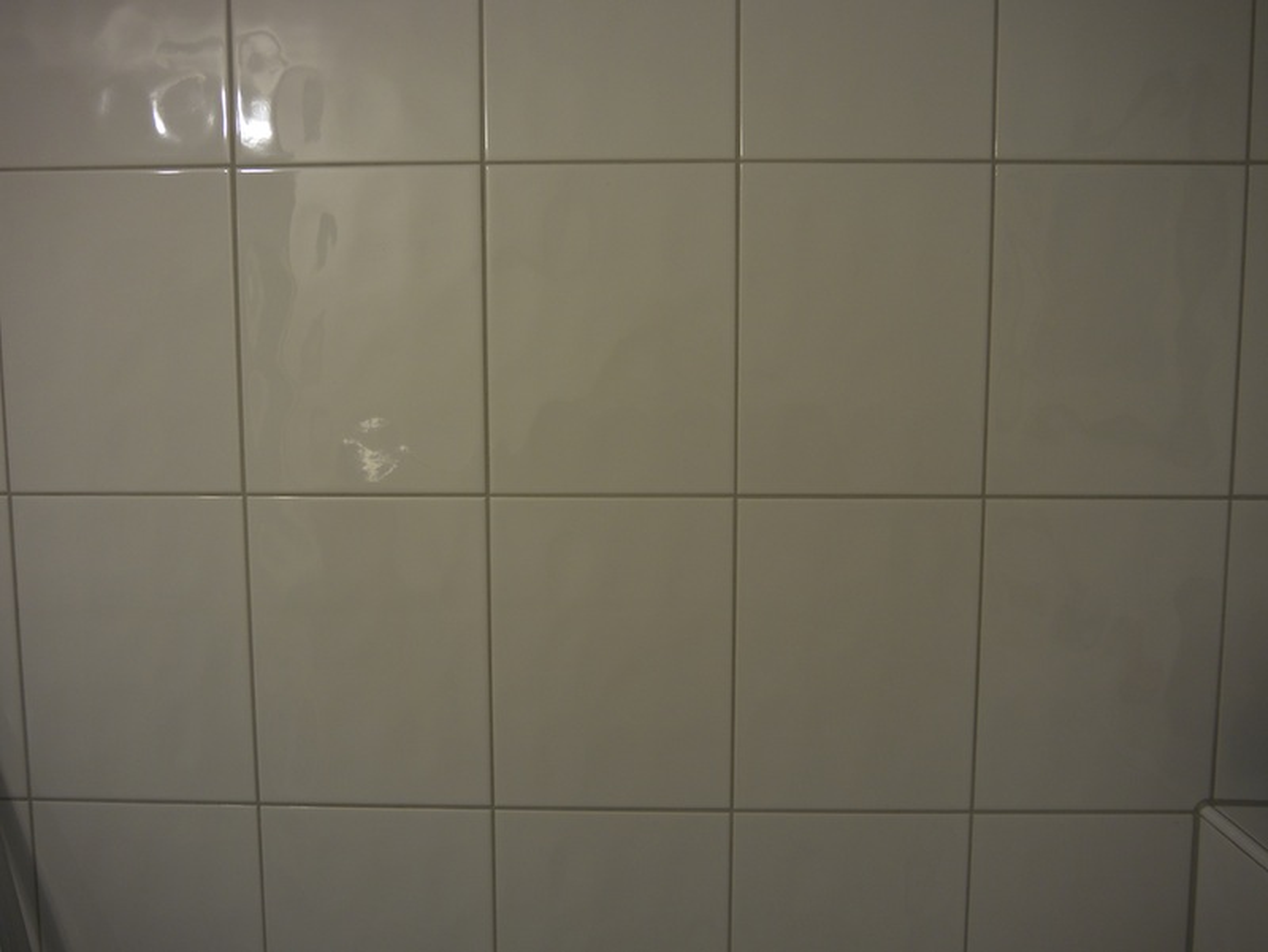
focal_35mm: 28
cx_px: 634
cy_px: 476
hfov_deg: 63.4
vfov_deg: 49.8
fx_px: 1026
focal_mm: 14
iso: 320
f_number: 3.5
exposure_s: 1/60
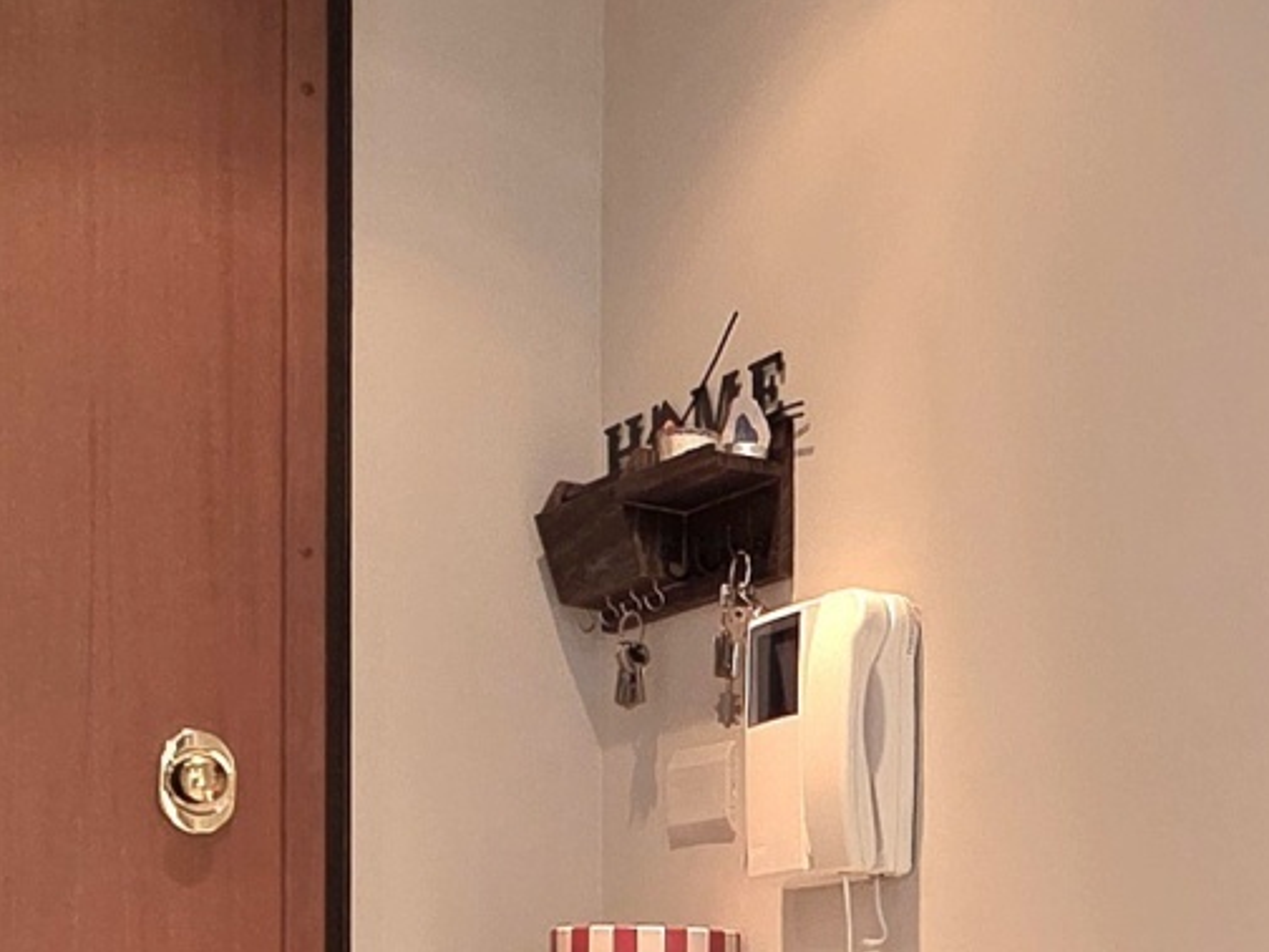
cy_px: 1159
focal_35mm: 66
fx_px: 2420
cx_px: 1304
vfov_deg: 20.7
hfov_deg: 27.5
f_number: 1.9
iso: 125
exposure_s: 1/101
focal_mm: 2.2
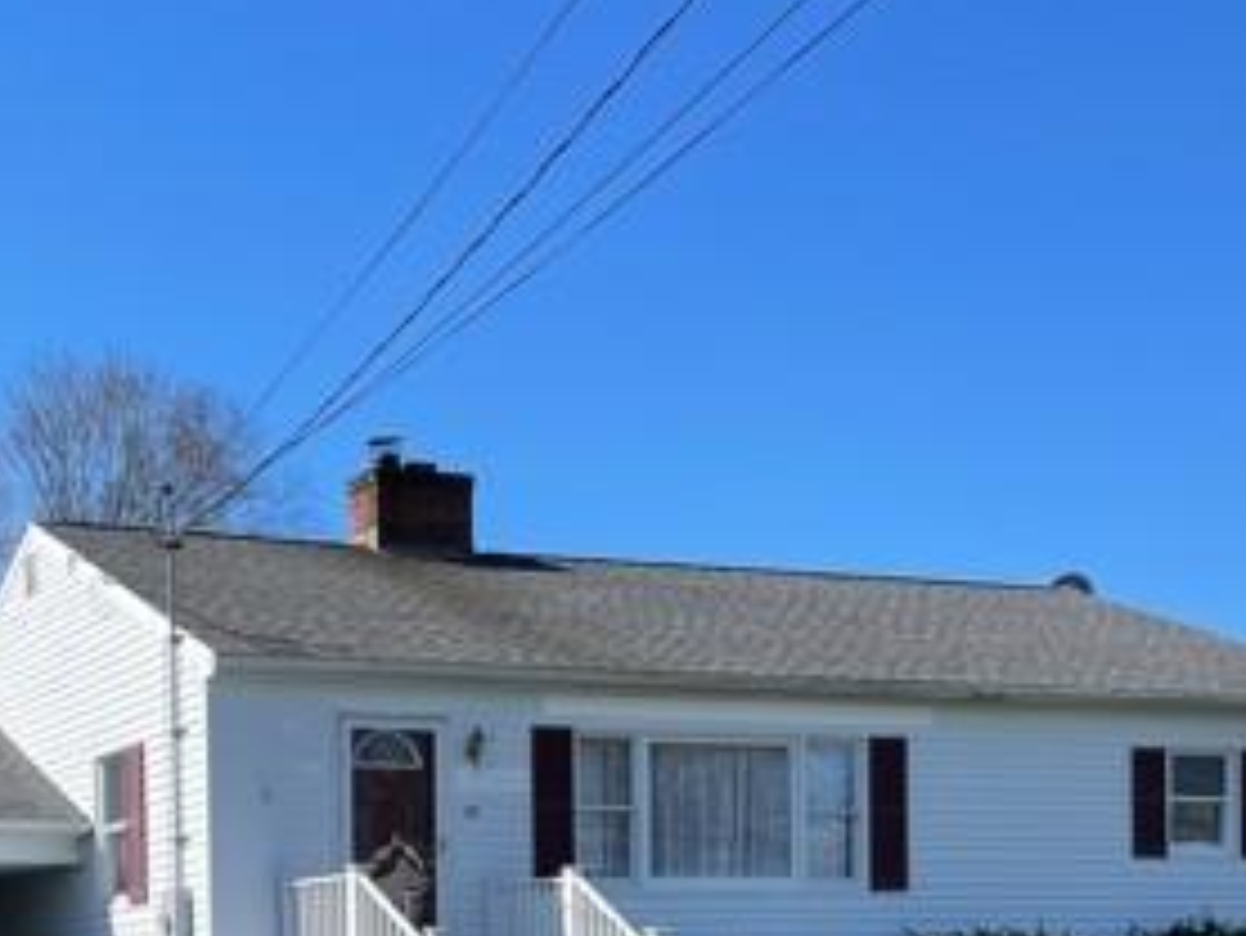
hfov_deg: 31.3
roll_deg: +0.8
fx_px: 2161
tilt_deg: -2.0
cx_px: 247
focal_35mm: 60
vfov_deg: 22.9
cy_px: 1058
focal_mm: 5.1
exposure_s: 1/2123
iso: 32
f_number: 1.6
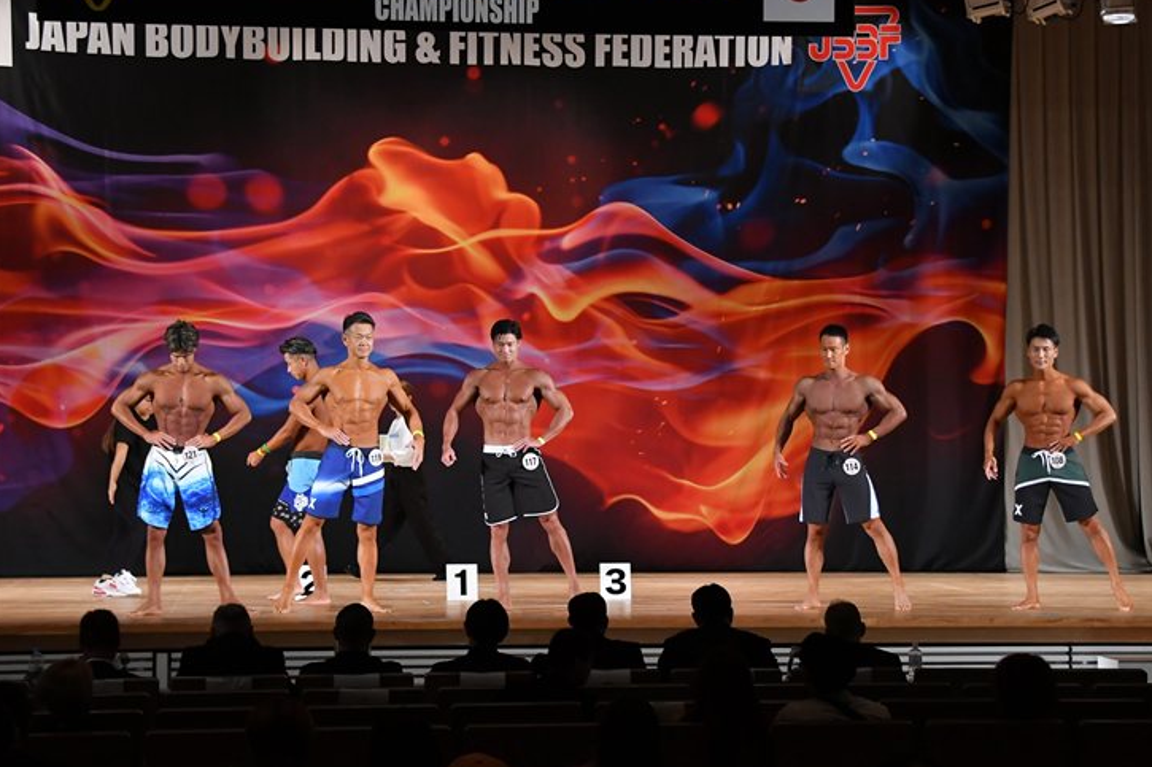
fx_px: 2975
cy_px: 387
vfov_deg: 14.7
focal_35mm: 93
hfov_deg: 21.9
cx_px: 606
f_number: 5.6
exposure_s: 1/400
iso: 3200
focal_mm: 58
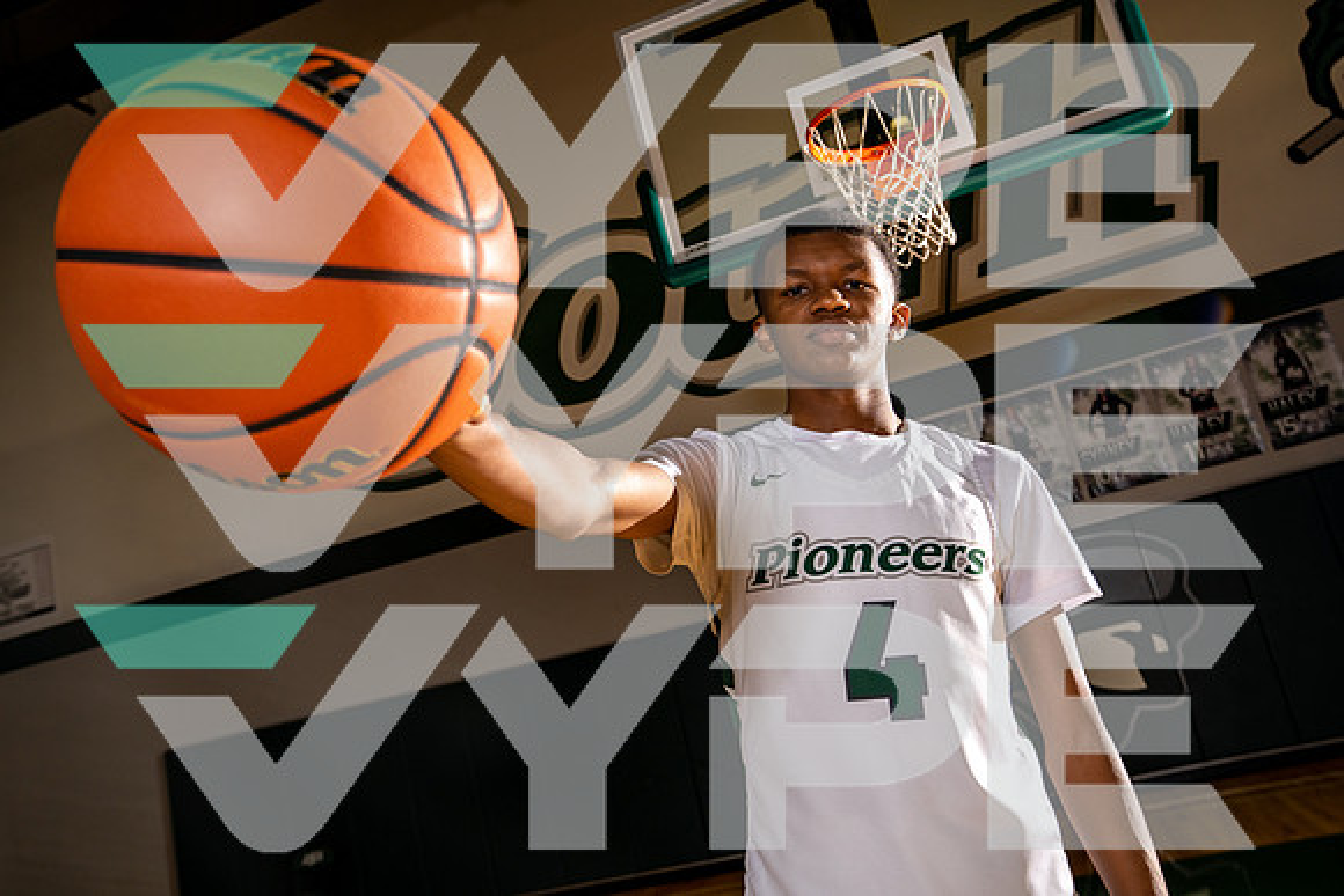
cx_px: 672
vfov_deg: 42.3
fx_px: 1158
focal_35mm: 31
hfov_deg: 60.3
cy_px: 448
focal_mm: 31
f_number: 5.6
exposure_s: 1/250
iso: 320
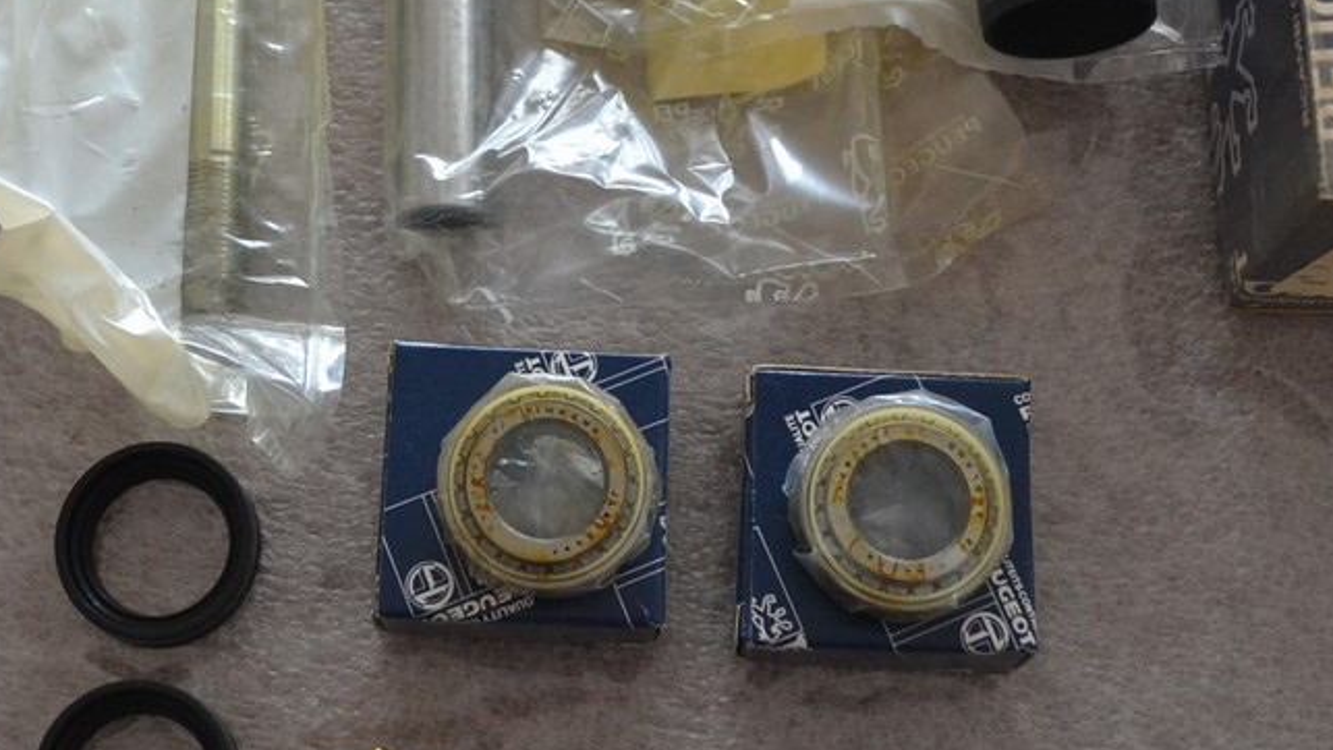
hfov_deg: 31.9
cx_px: 609
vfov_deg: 18.0
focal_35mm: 66
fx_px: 2333
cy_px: 79
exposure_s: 1/60
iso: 1000
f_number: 3.8
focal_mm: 20
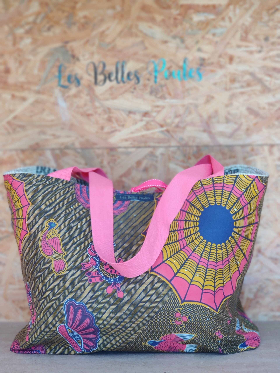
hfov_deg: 19.9
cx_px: 140
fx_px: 798
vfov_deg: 26.3
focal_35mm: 74
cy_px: 186
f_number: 2.44
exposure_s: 1/50
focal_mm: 6.95
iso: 800
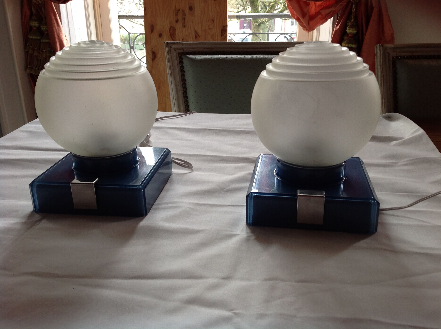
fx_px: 445
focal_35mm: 35
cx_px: 220
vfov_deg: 40.6
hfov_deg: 52.7
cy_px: 164
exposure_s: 1/30
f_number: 2.4
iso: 64
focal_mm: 4.28
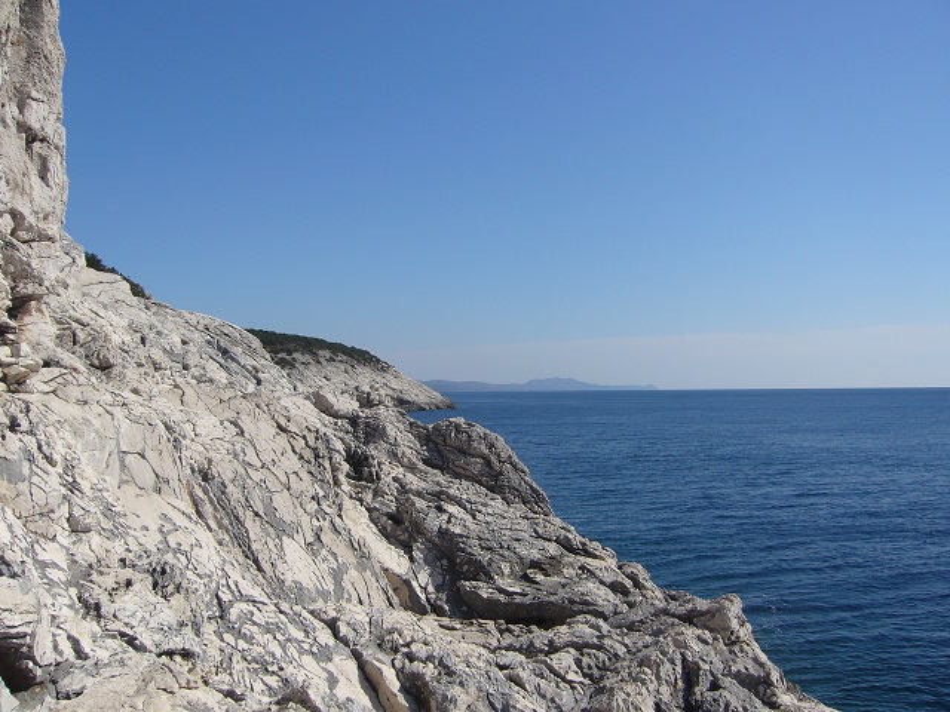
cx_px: 475
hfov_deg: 52.6
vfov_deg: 40.7
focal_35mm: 35
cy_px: 356
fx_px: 961
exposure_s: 1/640
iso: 80
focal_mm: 5.8
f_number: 5.6
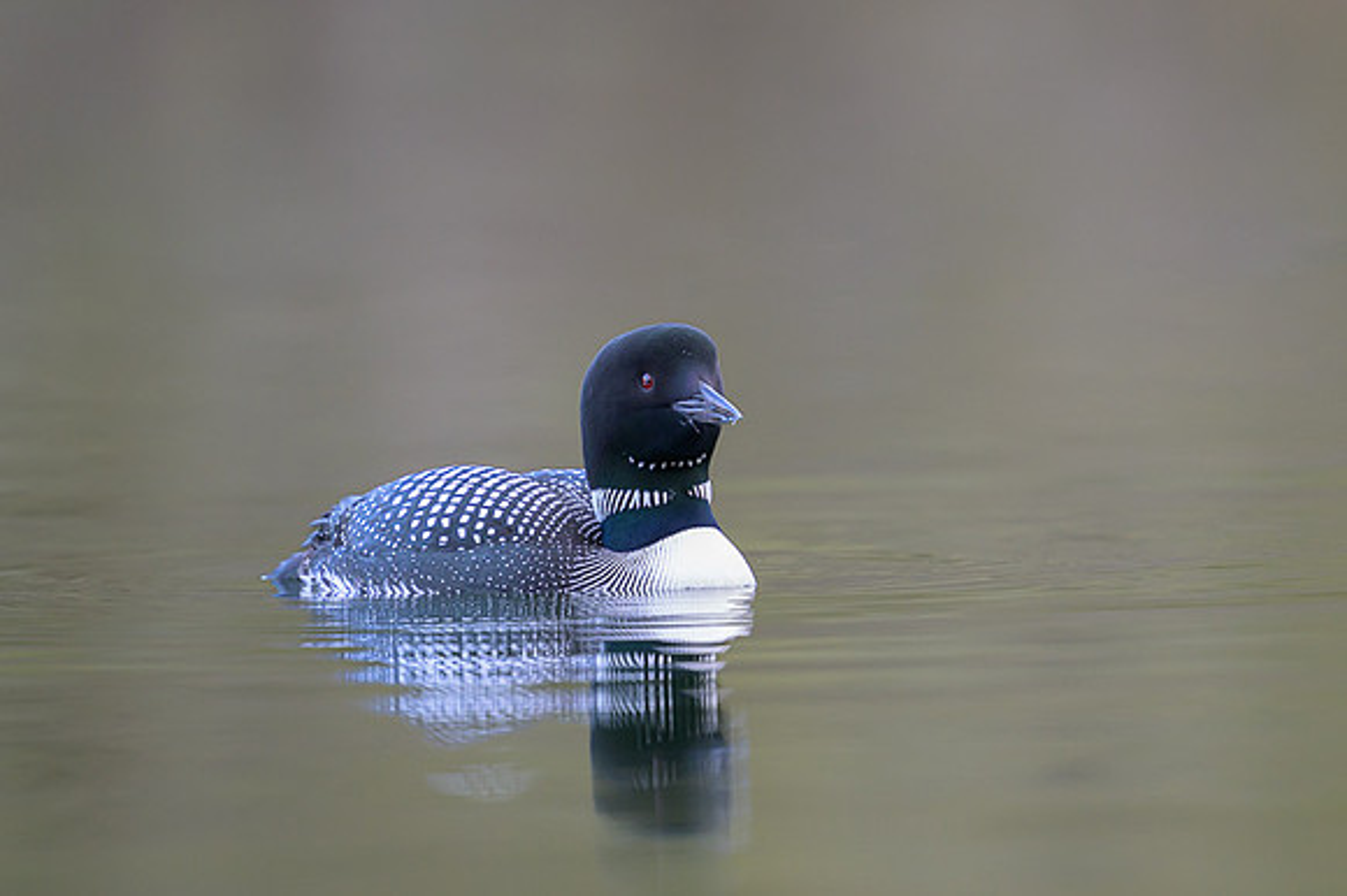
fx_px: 29368
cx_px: 667
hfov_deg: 2.6
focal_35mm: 785
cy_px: 373
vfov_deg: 1.7
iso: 1600
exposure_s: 1/250
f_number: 4
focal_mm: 560
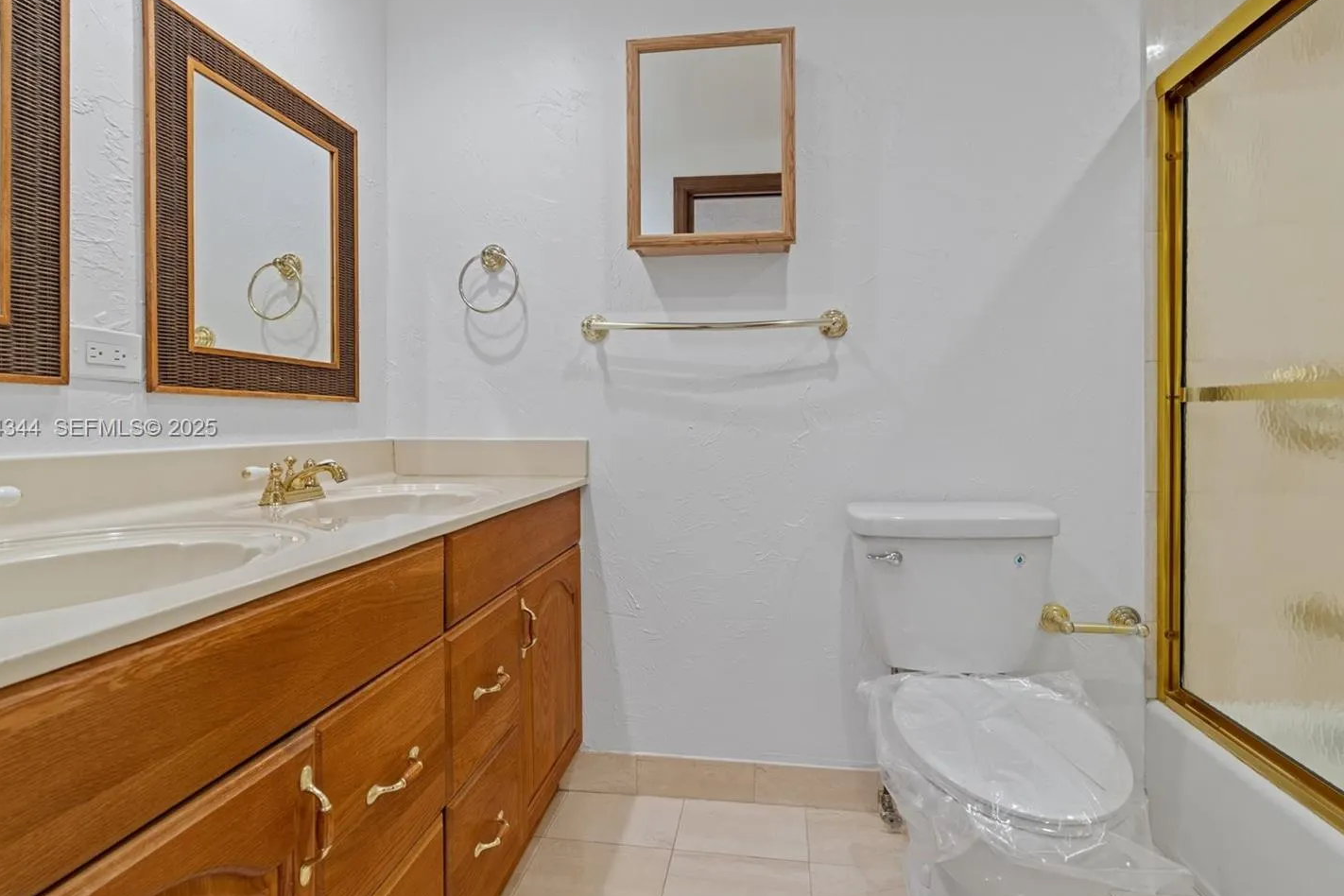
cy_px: 429
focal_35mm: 18
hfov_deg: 90.0
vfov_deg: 67.4
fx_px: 672
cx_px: 679
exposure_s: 1/3
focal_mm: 16
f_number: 8
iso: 320
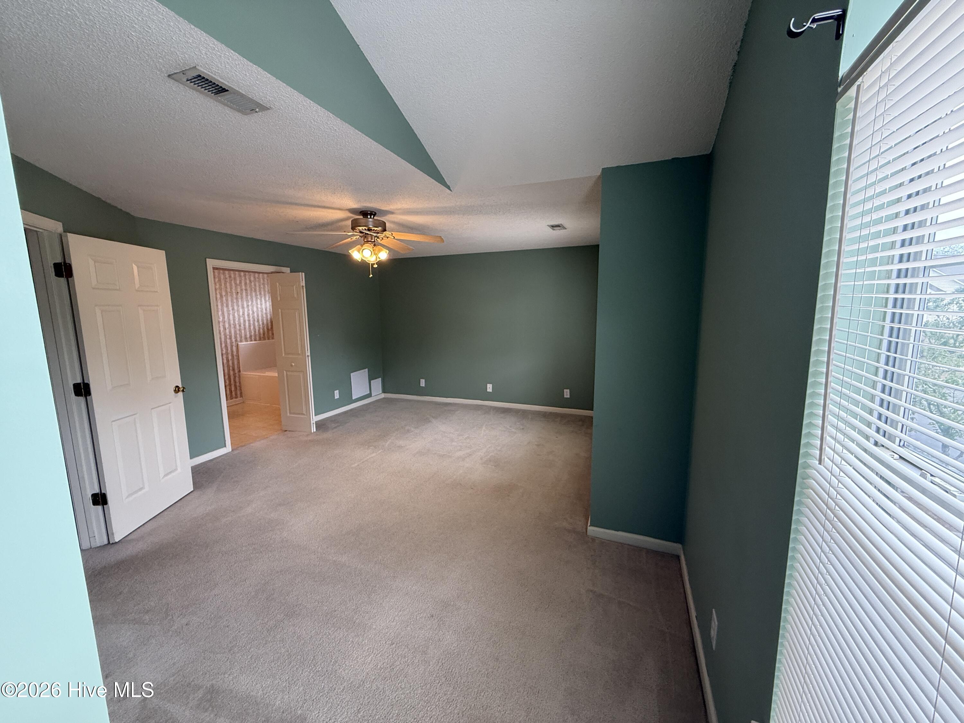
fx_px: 390
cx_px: 482
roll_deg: +0.6
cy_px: 362
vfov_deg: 85.7
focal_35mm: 14
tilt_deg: -8.2
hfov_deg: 102.1
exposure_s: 1/99
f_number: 2.2
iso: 250
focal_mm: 2.22
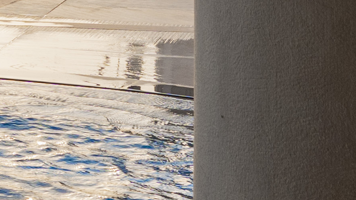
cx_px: -553
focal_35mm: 228
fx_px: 2152
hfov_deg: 8.5
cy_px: -337
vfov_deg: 5.1
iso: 160
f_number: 8
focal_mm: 28
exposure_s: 1/100
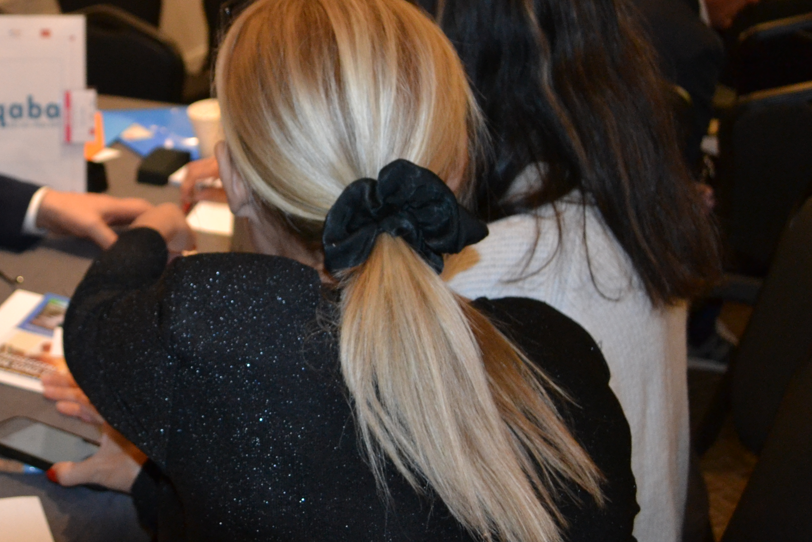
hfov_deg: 34.8
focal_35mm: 54
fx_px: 1218
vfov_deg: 24.8
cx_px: 86
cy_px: 134
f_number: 3.8
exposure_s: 1/160
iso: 1400
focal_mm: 20
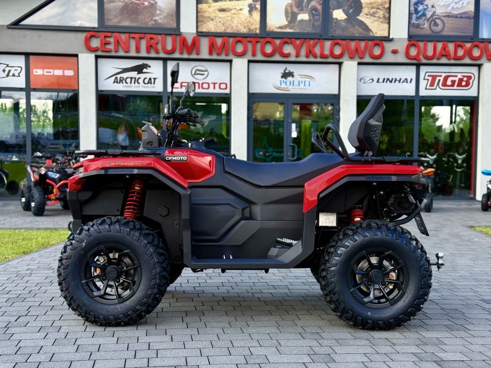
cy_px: 184
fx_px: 681
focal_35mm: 48
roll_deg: -1.1
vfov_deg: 30.3
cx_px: 246
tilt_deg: -2.2
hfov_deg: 39.7
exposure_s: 1/620
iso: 64
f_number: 1.78
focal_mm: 6.76
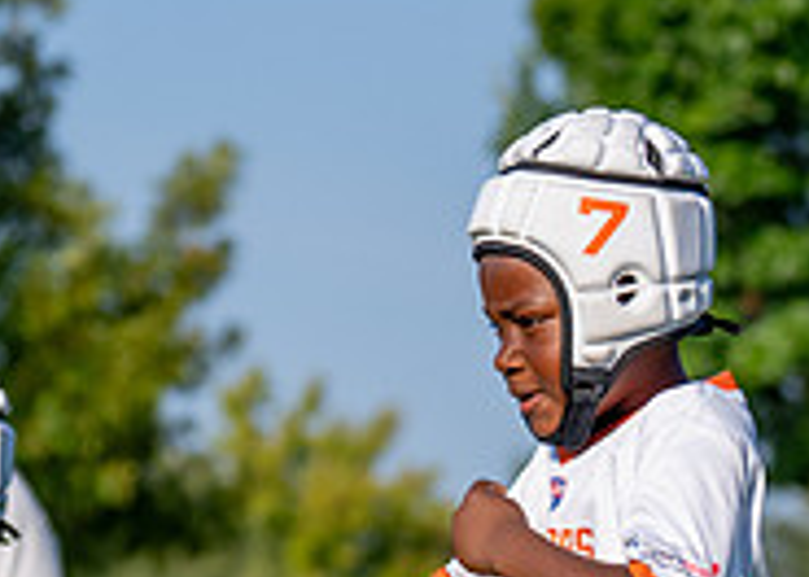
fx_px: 7166
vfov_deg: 4.6
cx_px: 691
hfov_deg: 6.5
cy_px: 855
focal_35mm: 312
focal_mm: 70
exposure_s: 1/4000
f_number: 2.8
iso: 200
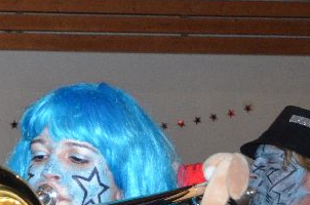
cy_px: 191
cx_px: -30
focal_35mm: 163
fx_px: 1401
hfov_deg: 12.4
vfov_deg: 8.4
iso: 3200
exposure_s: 1/60
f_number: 4.2
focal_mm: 32
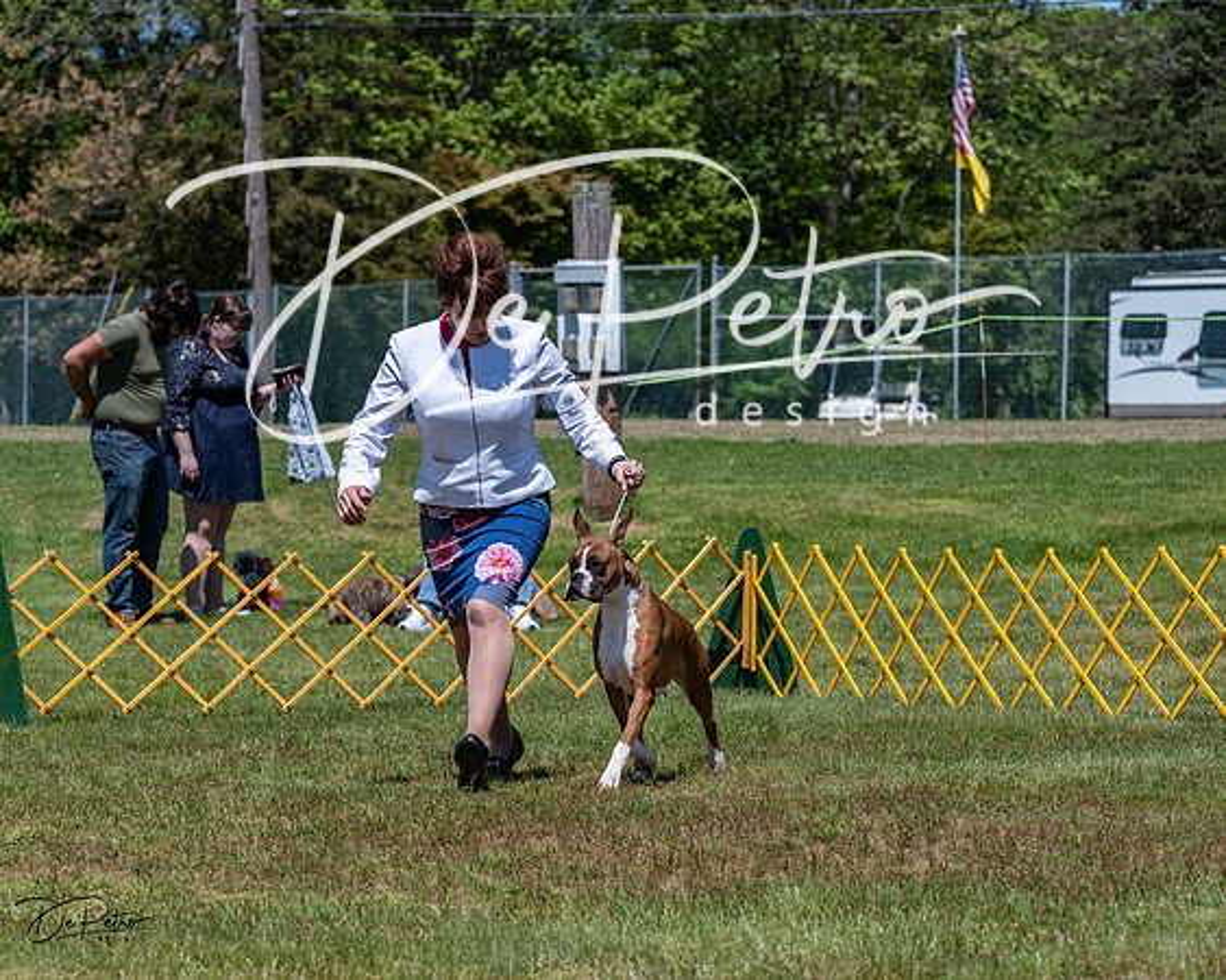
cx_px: 613
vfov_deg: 11.7
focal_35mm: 132
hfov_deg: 14.6
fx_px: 4779
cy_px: 490
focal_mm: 117
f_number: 6.3
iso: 100
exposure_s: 1/640
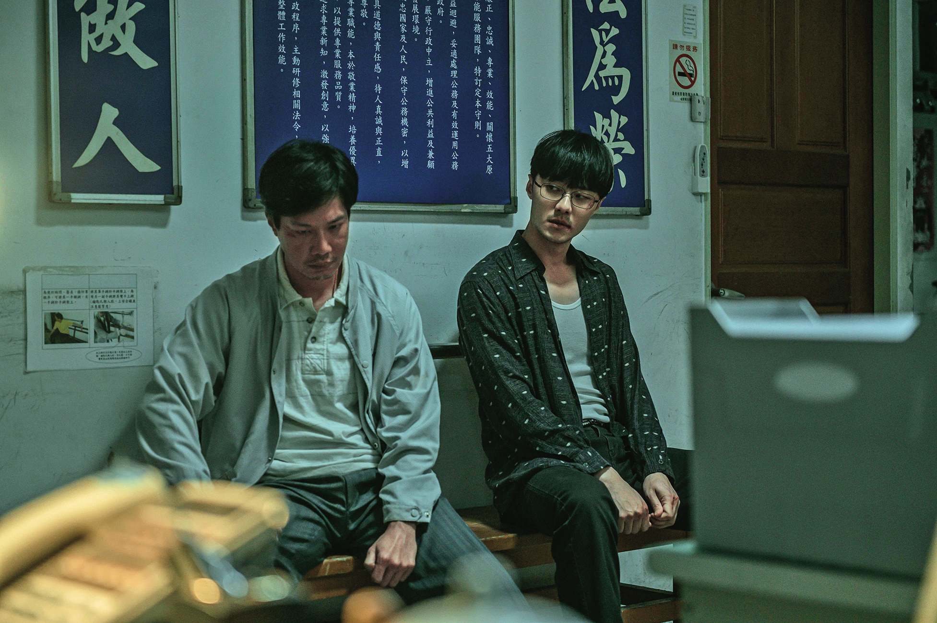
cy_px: 312
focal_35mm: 70
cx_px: 468
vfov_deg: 19.4
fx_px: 1821
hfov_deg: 28.9
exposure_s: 1/200
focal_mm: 70
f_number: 2.8
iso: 1250
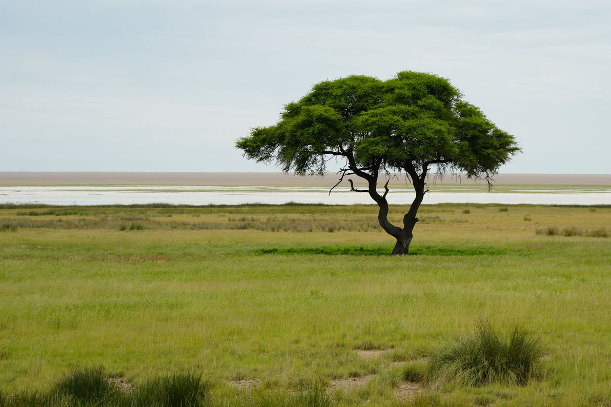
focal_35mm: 157
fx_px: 2664
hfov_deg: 13.1
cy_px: 145
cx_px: 400
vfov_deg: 8.7
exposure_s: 1/200
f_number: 10
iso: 100
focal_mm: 117
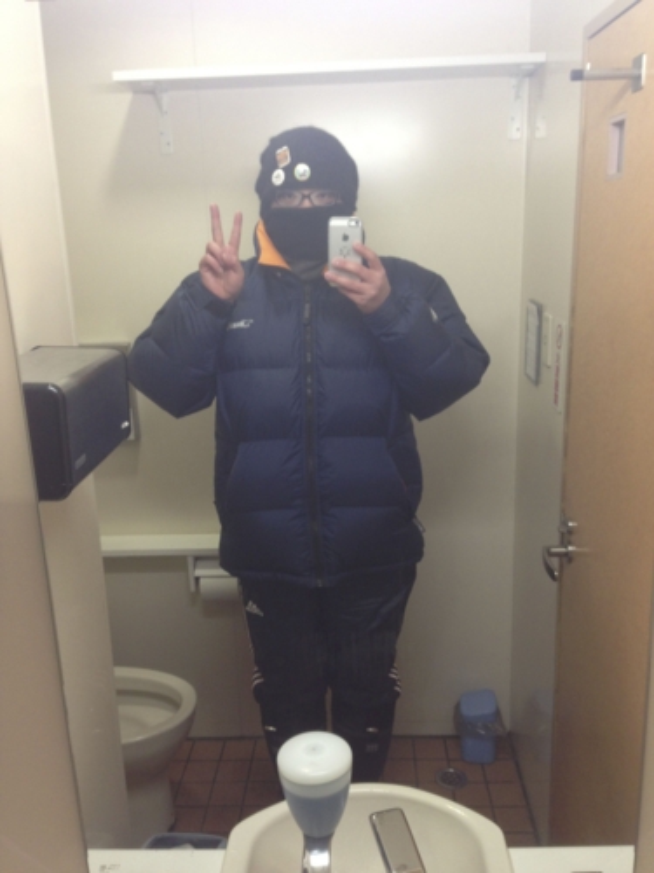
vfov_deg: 55.4
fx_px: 831
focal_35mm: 33
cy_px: 436
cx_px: 327
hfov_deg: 42.9
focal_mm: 4.13
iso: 64
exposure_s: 1/20
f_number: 2.4
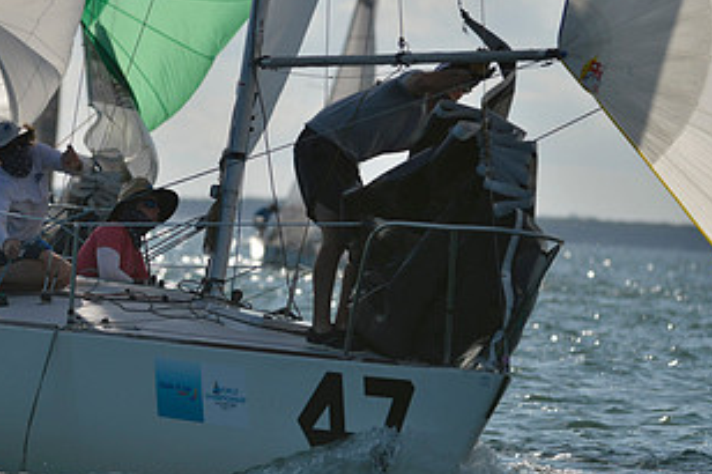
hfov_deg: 5.5
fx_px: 7452
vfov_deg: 3.6
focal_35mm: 377
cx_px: 157
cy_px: 336
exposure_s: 1/6400
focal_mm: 200
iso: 200
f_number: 4
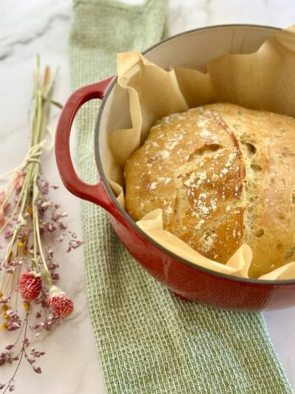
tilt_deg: -61.1
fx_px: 580
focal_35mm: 51
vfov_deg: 37.5
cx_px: 139
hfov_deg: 28.5
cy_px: 202
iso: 125
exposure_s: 1/108
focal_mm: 6.86
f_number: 1.78
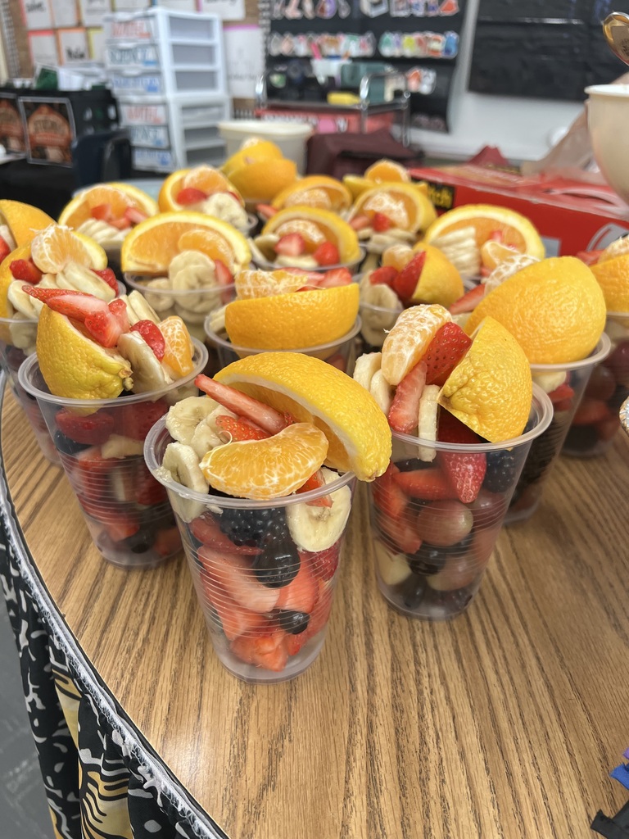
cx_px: 314
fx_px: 630
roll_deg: -1.0
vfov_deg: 67.3
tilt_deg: -29.2
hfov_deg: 53.1
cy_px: 420
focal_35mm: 26
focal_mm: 5.7
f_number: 1.5
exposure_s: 1/120
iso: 100
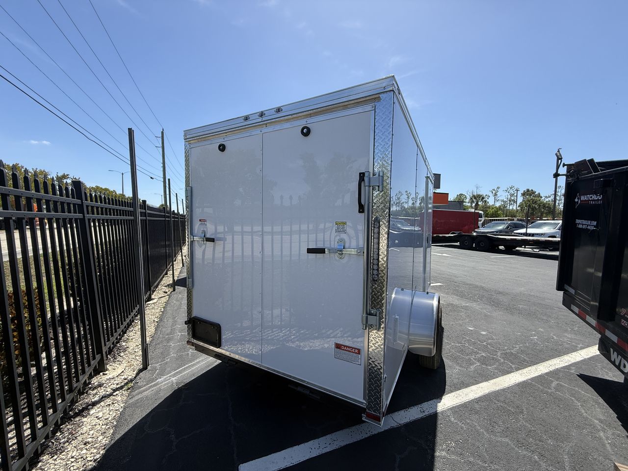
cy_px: 236
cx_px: 314
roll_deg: -0.9
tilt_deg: -3.0
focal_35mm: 14
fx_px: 254
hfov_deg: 102.1
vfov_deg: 85.7
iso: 50
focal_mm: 2.22
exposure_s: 1/1339
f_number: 2.2
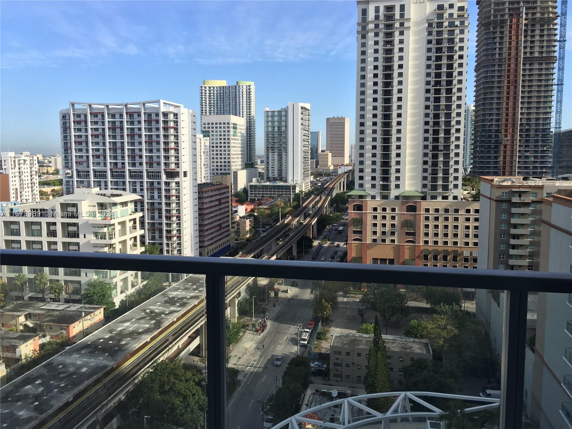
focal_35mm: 29
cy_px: 214
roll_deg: -0.3
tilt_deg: -6.1
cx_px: 286
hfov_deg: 61.7
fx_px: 479
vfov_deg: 48.2
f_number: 2.2
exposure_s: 1/1464
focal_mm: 4.15
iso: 32
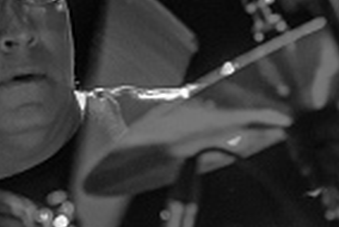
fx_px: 3733
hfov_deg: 5.2
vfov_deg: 3.5
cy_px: 149
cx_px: 222
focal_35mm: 396
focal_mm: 78
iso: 4000
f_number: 2.8
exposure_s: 1/80
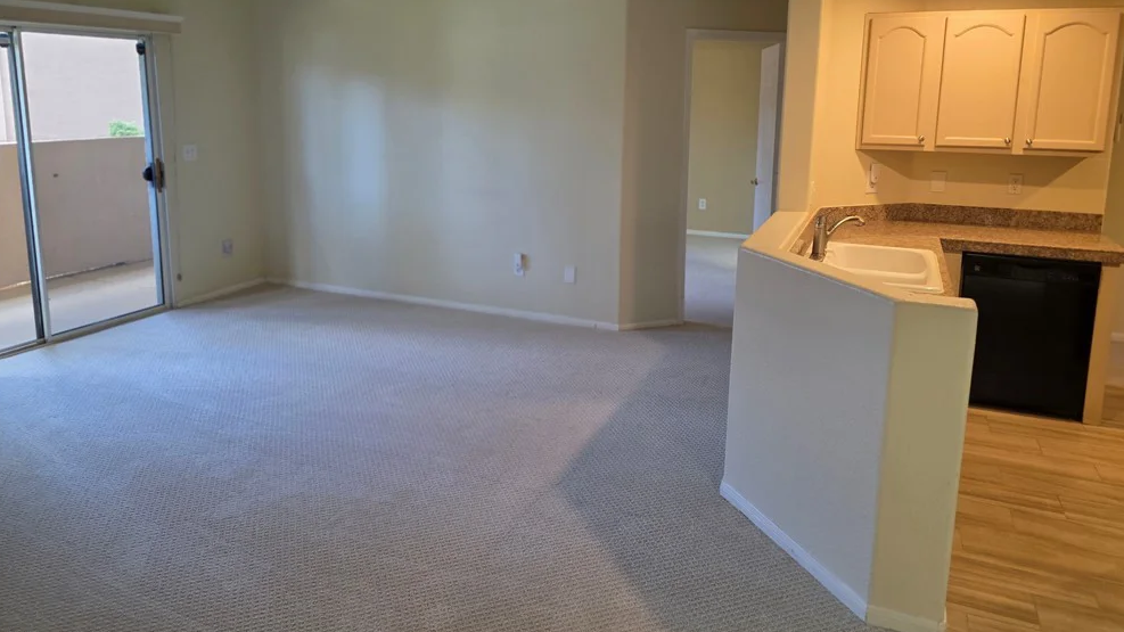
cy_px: 225
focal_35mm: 26
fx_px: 775
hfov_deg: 71.9
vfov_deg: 43.9
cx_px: 573
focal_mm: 6.3
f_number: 1.7
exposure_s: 1/120
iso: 250
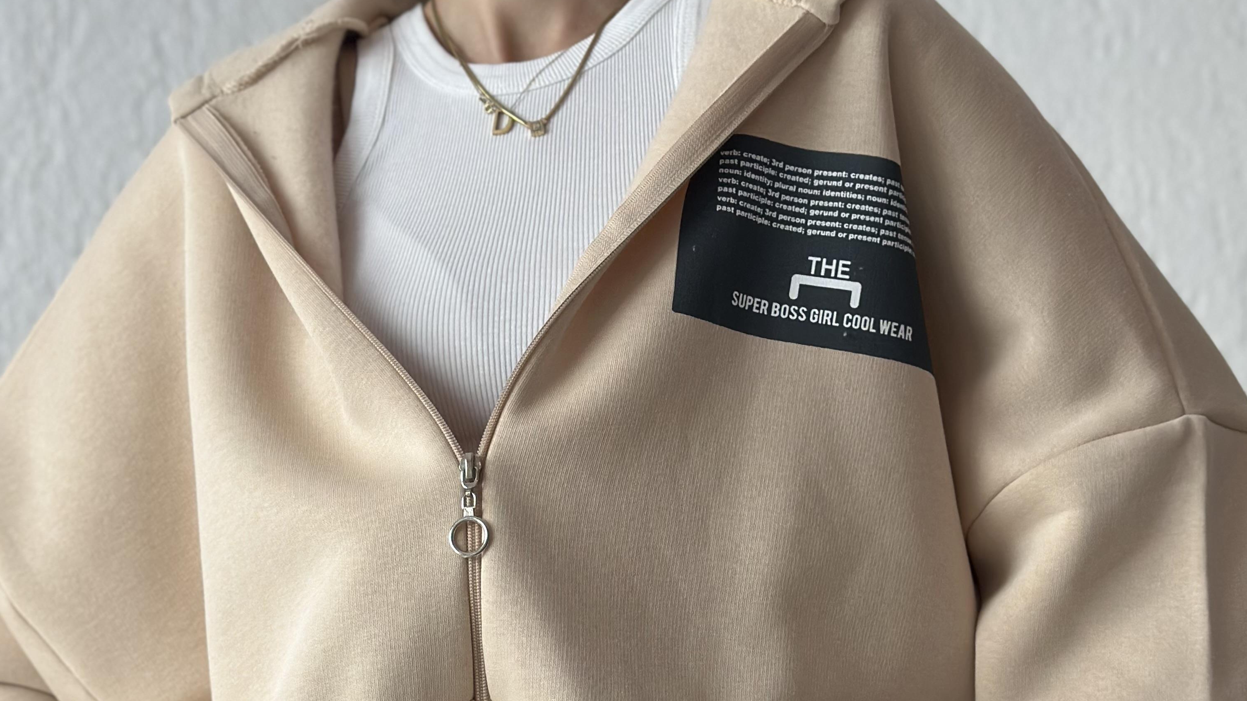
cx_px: 624
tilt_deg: +4.4
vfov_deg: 17.0
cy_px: 598
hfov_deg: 30.2
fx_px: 2314
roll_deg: +0.6
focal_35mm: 70
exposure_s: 1/60
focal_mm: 6.86
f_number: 1.78
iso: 200
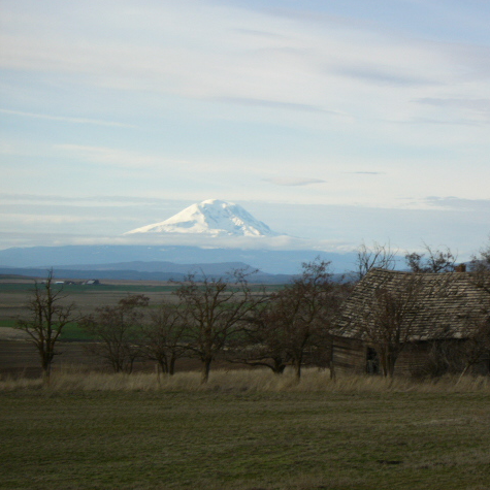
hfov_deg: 13.9
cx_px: 328
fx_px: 2002
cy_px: 244
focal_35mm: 125
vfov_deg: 14.0
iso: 50
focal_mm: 17.4
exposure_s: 1/30
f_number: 14
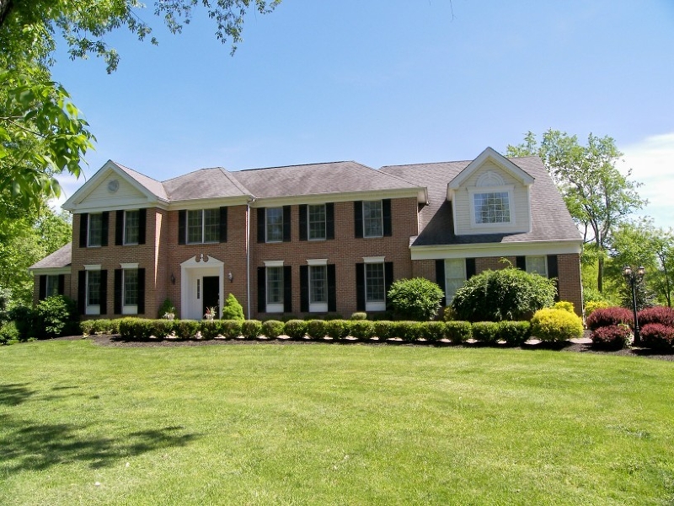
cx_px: 337
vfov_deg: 56.8
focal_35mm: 24
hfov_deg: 71.6
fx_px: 467
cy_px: 253
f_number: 6.3
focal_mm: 5
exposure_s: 1/125
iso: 50
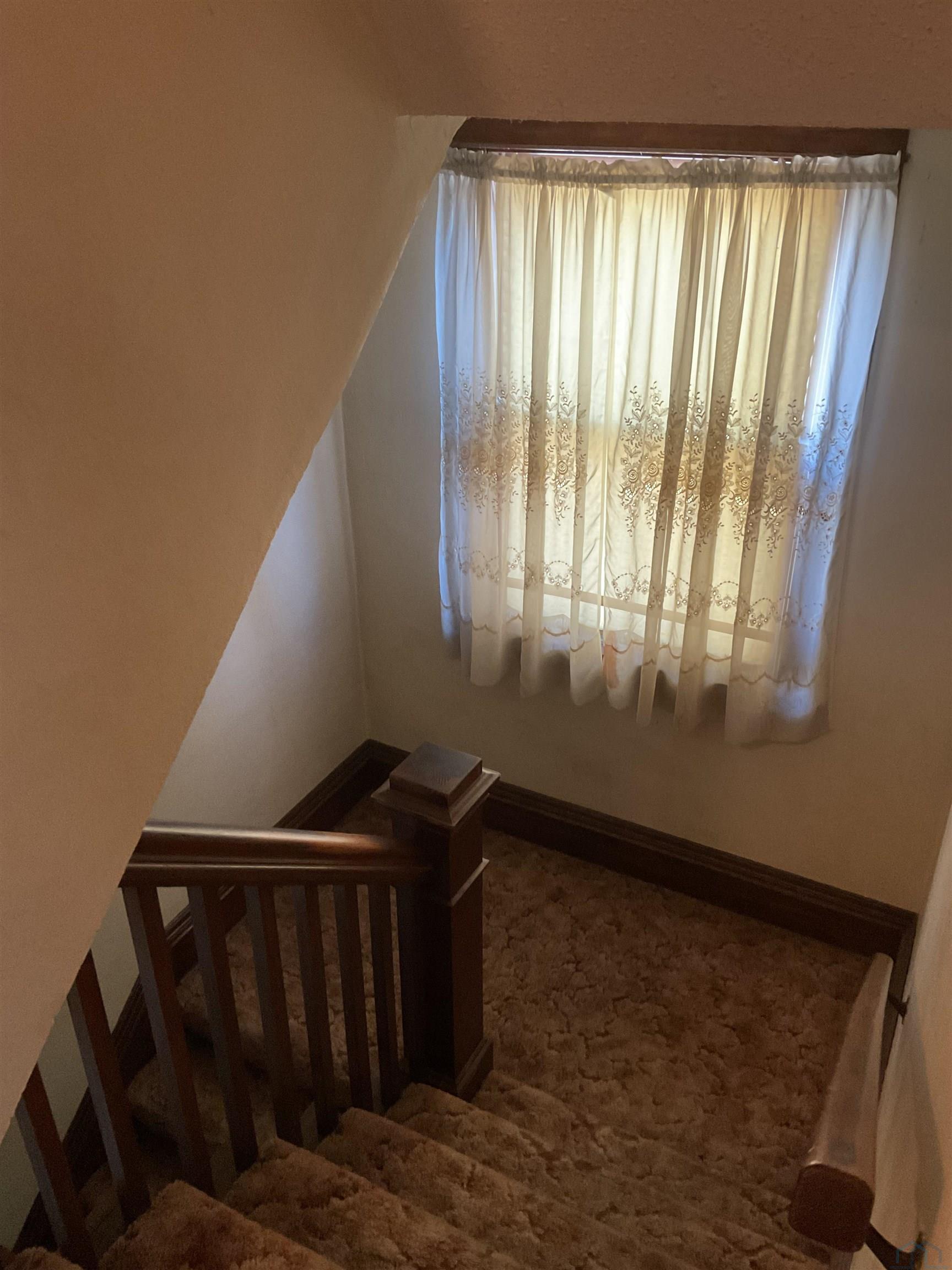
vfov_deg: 61.7
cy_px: 635
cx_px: 476
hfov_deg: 48.2
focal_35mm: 29
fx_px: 1063
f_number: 1.8
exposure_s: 1/40
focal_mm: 3
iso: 200
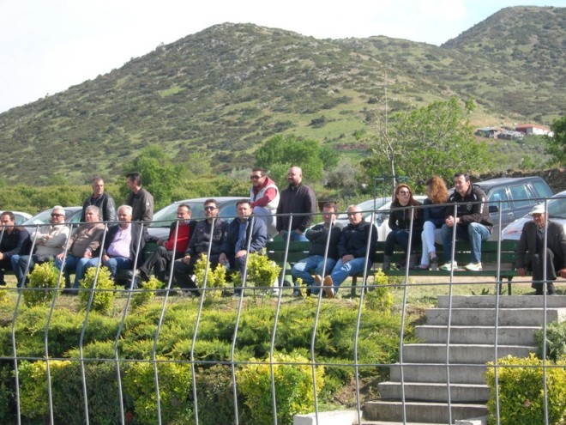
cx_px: 283
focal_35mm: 113
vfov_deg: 13.1
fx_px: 1848
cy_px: 212
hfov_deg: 17.4
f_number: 8.2
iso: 50
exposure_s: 1/80.1
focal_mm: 23.4
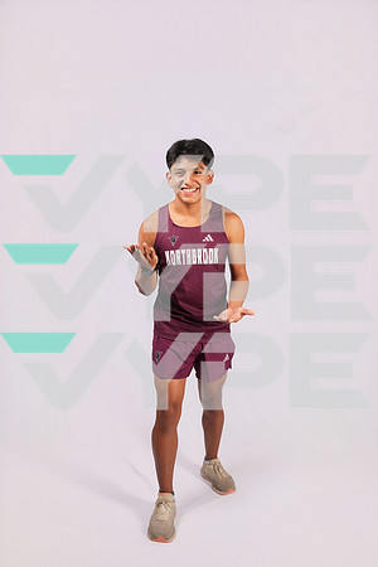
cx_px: 189
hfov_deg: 47.9
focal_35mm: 27
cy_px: 284
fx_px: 425
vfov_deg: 67.4
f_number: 5.6
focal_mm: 27
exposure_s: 1/125
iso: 160
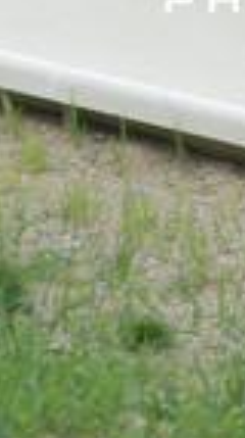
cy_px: 201
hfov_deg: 2.1
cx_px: 487
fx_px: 6645
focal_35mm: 573
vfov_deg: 3.8
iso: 1100
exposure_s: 1/1250
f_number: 6.3
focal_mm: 195
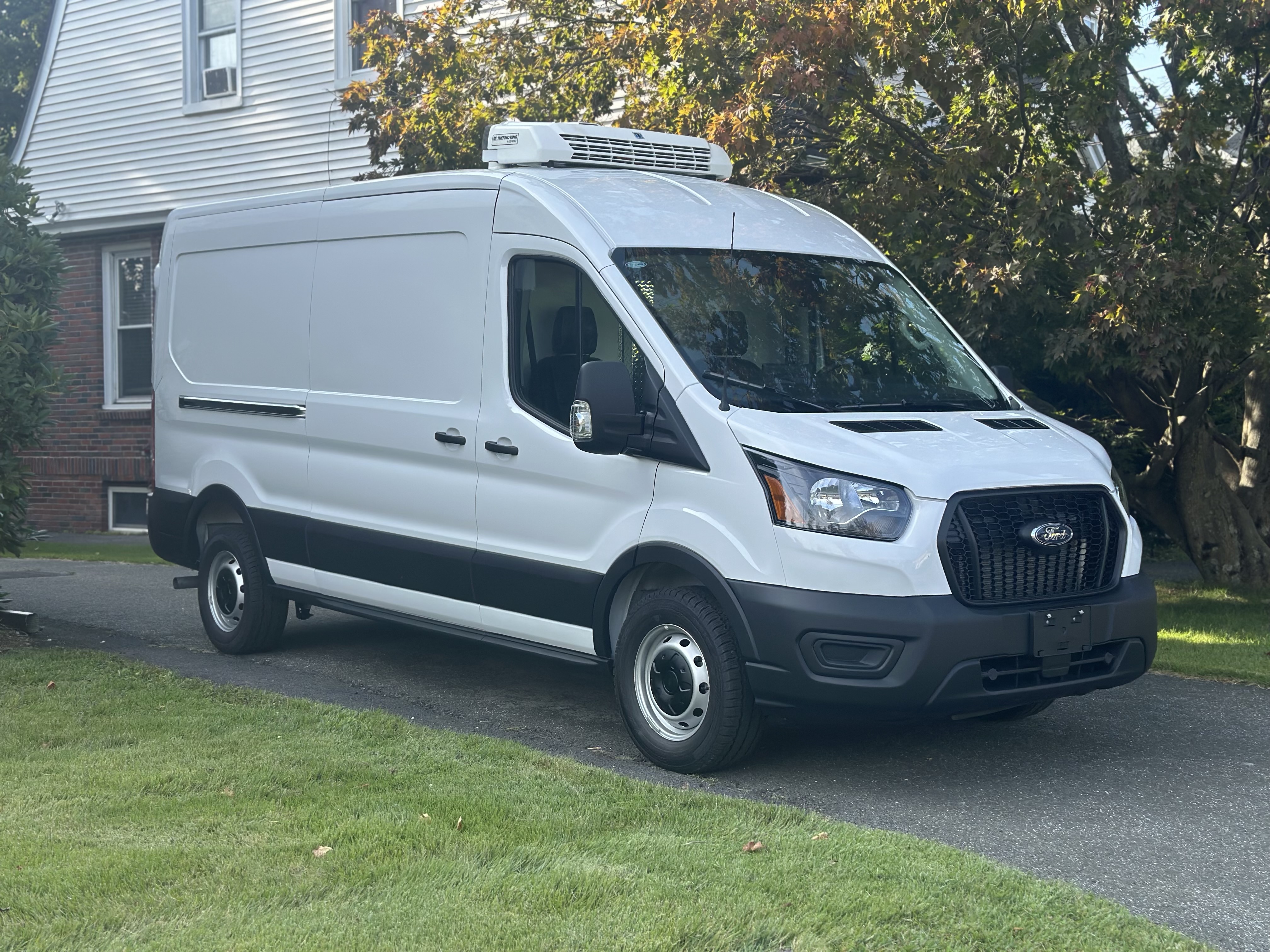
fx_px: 1761
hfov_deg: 39.7
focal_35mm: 48
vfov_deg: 30.3
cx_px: 635
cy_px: 476
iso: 80
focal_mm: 6.86
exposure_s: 1/1453
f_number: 1.78
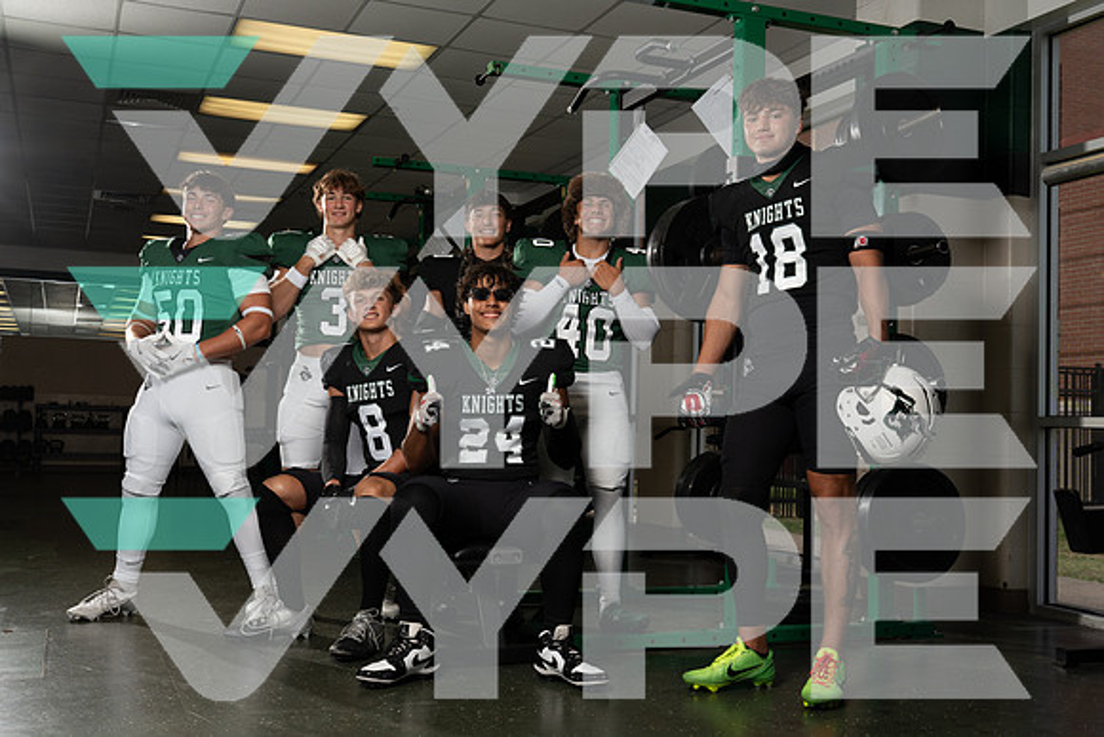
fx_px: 1196
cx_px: 552
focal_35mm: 39
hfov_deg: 49.5
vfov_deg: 34.2
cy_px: 368
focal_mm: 39
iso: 400
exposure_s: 1/250
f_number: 8
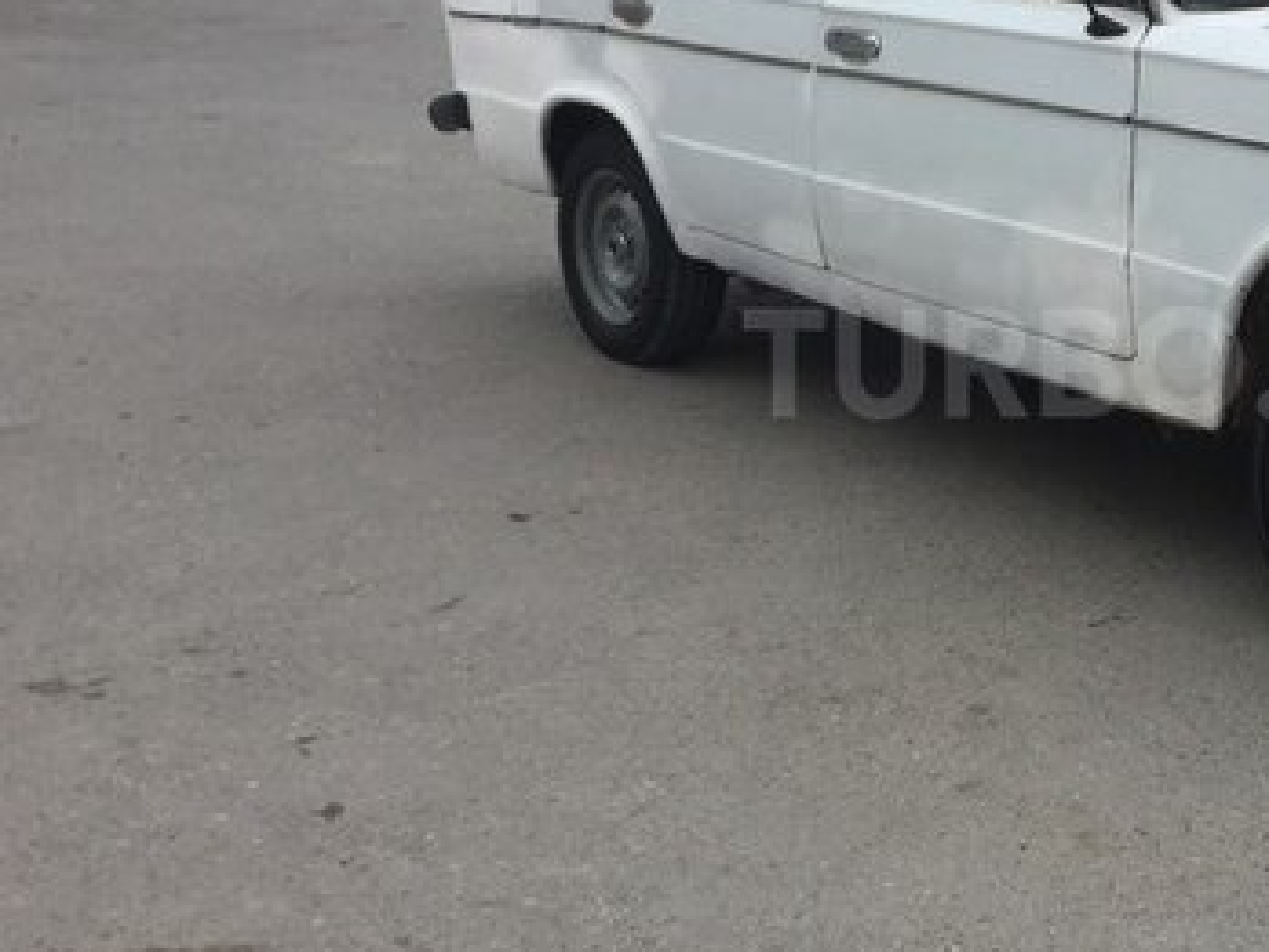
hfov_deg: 33.3
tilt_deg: -15.1
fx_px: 2016
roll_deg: -1.8
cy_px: 363
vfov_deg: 26.5
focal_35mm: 55
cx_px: 1116
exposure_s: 1/1014
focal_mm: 4.15
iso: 32
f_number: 2.2
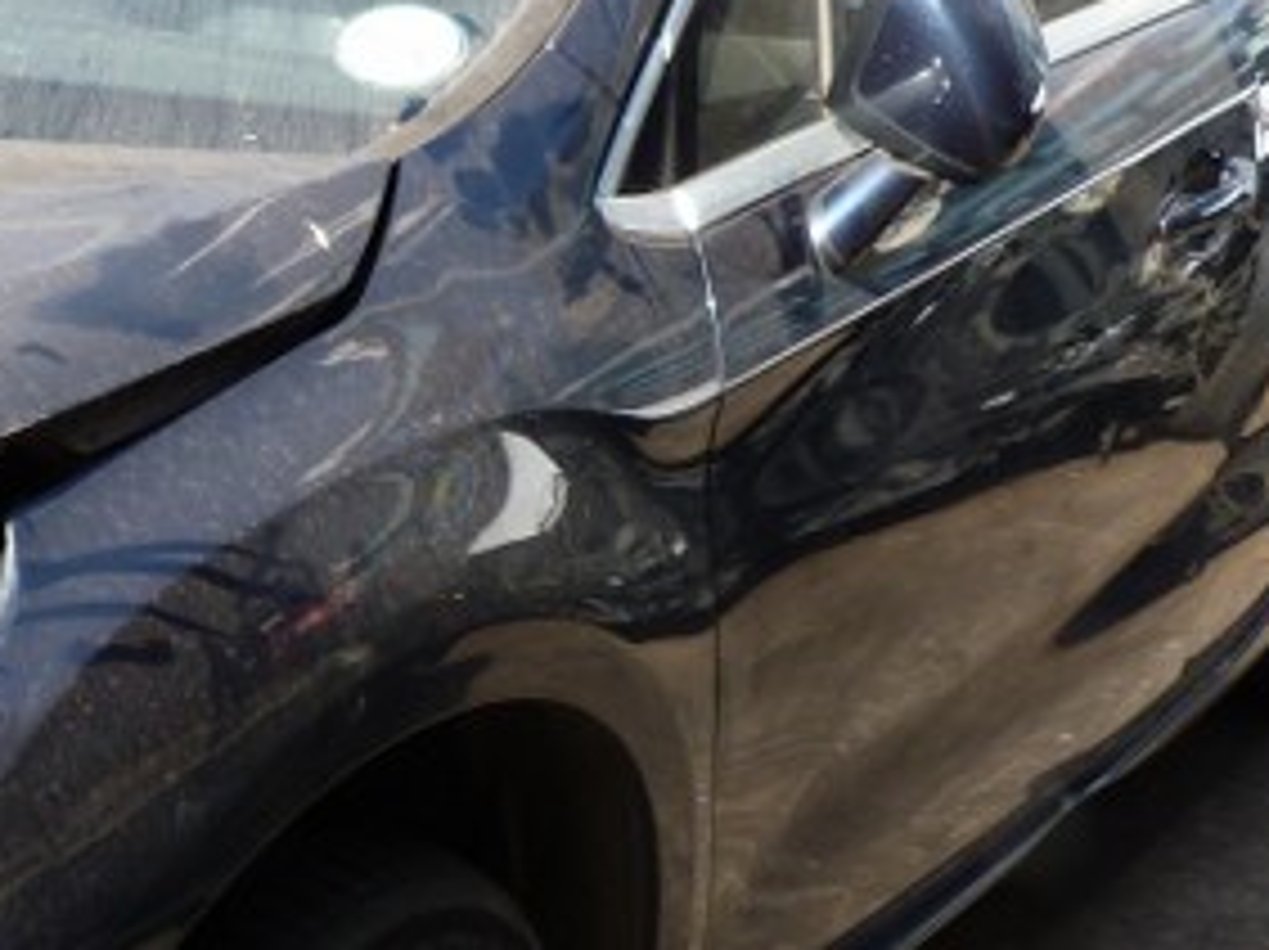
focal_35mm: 71
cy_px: 644
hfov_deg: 25.9
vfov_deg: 20.6
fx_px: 2601
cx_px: -32
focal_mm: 4.5
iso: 80
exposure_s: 1/160
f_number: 4
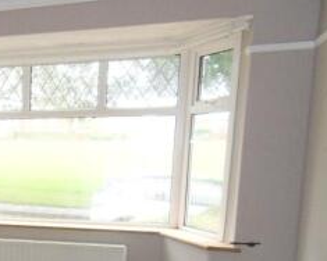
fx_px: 561
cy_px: 259
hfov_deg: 28.7
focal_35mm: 58
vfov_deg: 25.0
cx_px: -54
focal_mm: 4.2
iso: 200
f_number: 3.3
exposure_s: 1/30
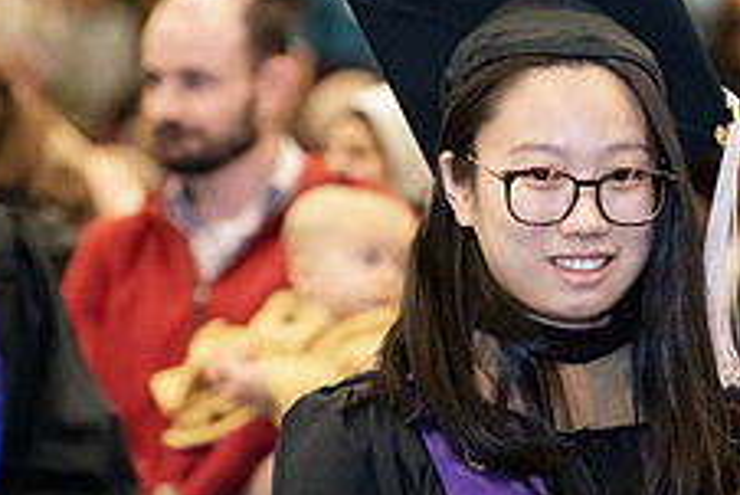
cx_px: 645
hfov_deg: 7.8
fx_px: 5389
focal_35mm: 262
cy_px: 431
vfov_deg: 5.2
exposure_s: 1/200
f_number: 3.2
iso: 2000
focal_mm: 102
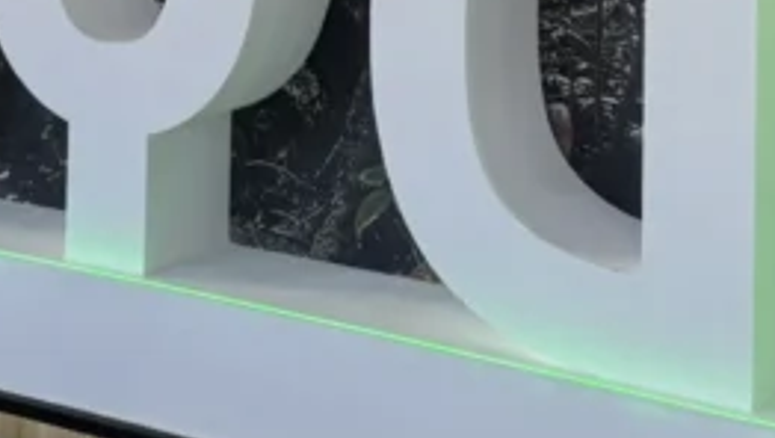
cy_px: -305
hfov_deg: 20.9
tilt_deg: -0.4
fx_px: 2098
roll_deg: -0.5
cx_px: 287
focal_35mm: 102
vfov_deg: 11.2
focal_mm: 6.76
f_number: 1.78
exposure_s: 1/270
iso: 64
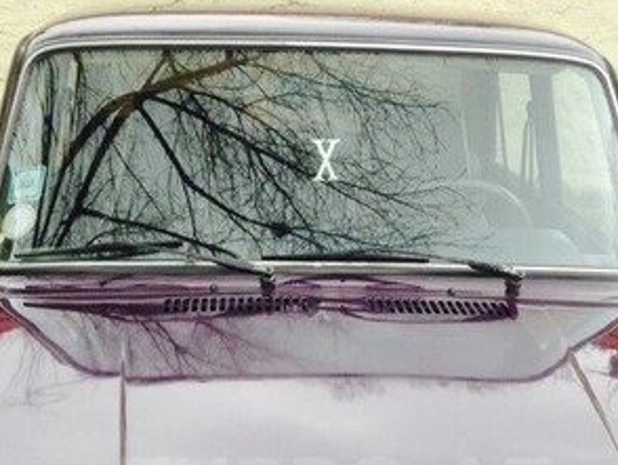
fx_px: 1322
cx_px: 336
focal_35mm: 74
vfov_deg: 19.2
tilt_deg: -19.8
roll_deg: -3.7
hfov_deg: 26.3
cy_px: 489
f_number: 2.4
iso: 50
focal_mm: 4.12
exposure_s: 1/120
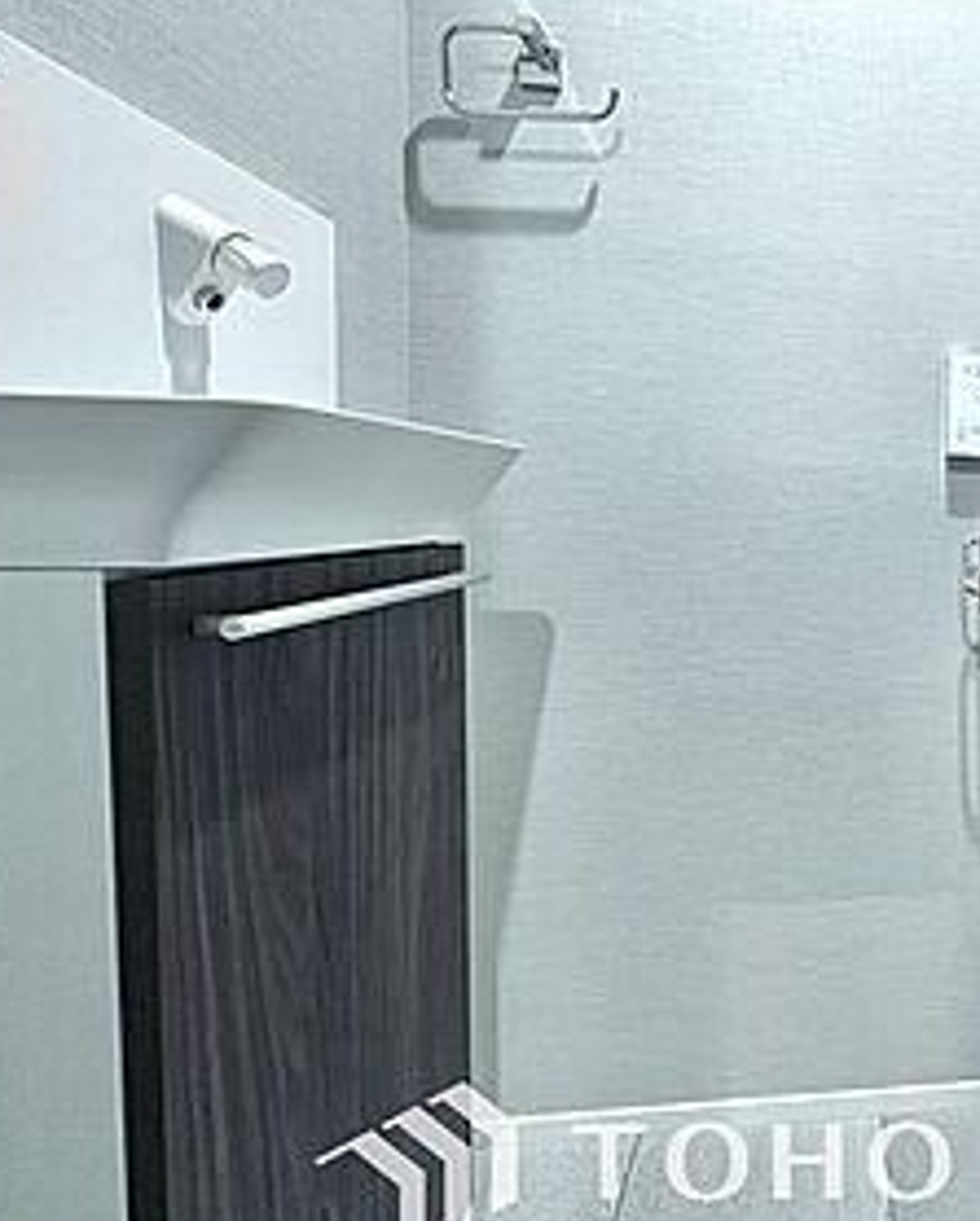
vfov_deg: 74.7
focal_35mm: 22
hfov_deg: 53.3
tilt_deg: -1.8
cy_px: 540
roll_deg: -0.2
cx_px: 923
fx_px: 796
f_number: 2.2
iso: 250
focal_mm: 2.22
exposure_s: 1/50
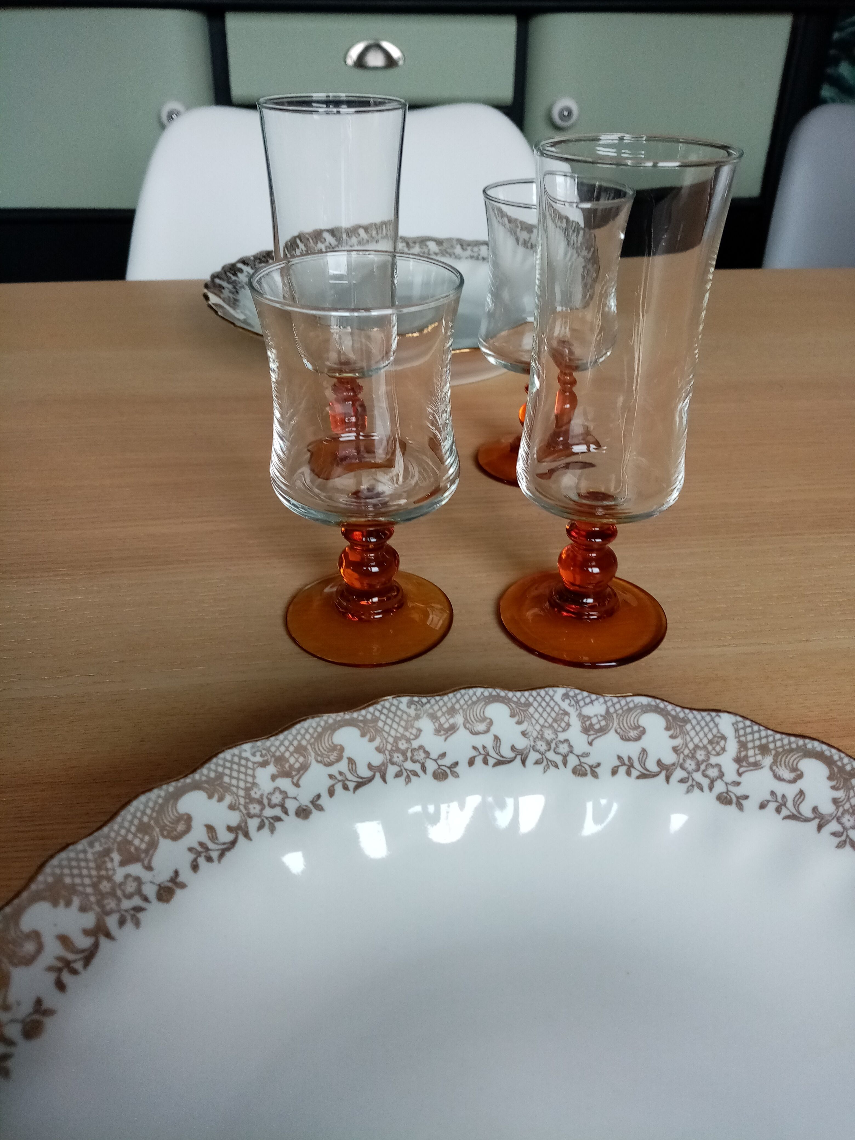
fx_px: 856
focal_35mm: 26
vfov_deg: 67.3
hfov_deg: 53.1
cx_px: 428
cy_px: 570
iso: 122
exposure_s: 1/50
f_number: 1.8
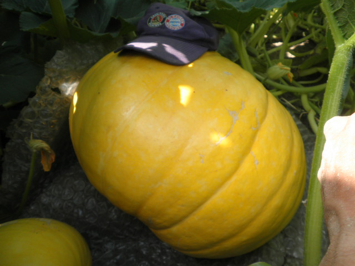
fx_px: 267
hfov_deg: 67.3
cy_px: 133
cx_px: 178
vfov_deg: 53.1
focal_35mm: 26
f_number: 2.6
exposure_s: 1/200
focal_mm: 4.7
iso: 64
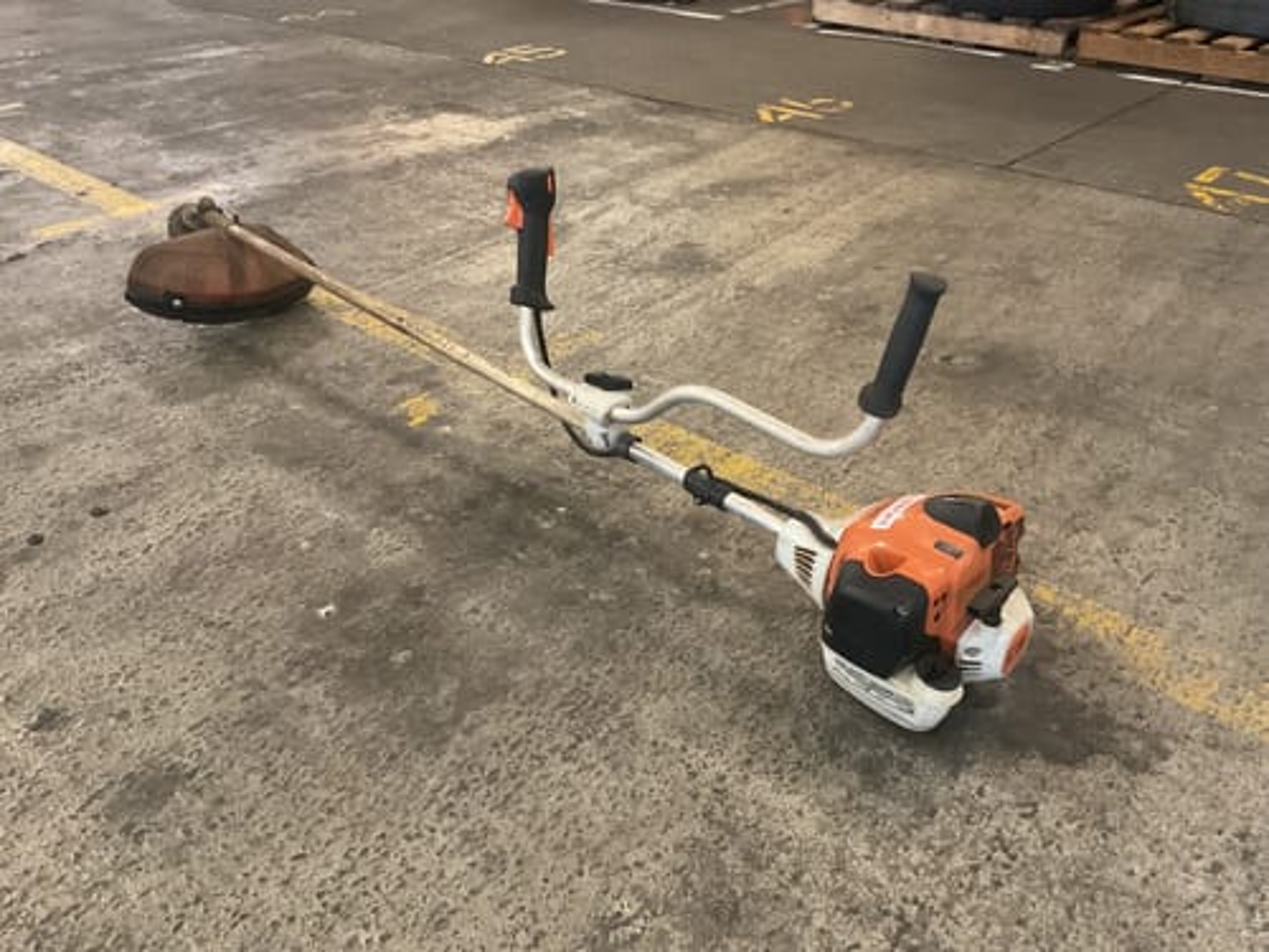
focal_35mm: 29
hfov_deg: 61.7
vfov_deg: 48.2
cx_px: 634
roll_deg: +0.3
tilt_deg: -33.5
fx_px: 1063
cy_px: 476
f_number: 1.8
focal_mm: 3
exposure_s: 1/30
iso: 320
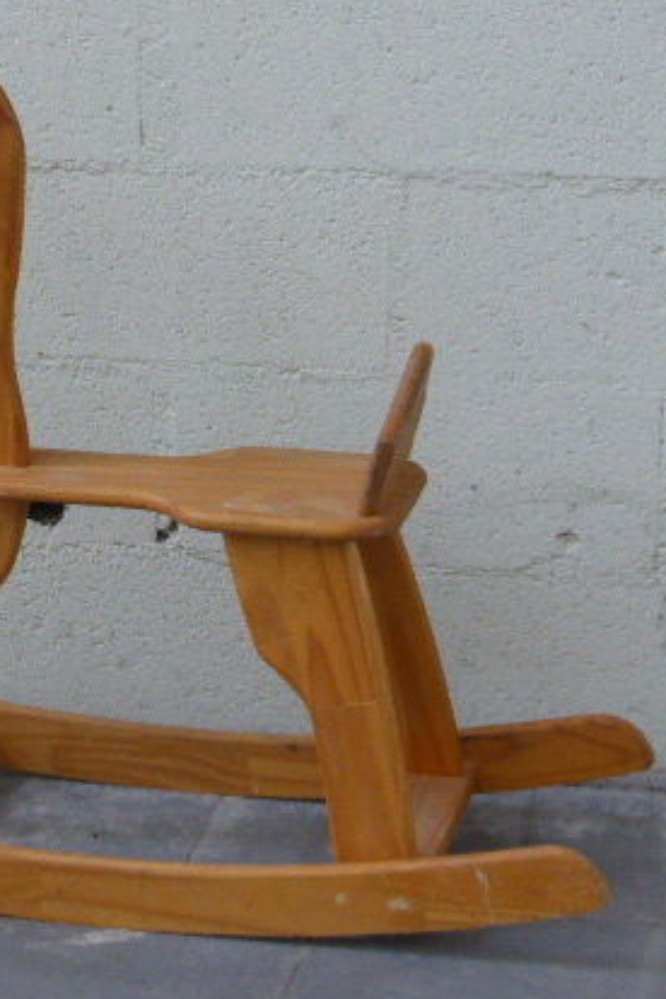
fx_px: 3524
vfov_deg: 16.1
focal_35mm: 127
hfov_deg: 10.8
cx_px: 142
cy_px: 487
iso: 400
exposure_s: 1/25
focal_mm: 13.3
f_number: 5
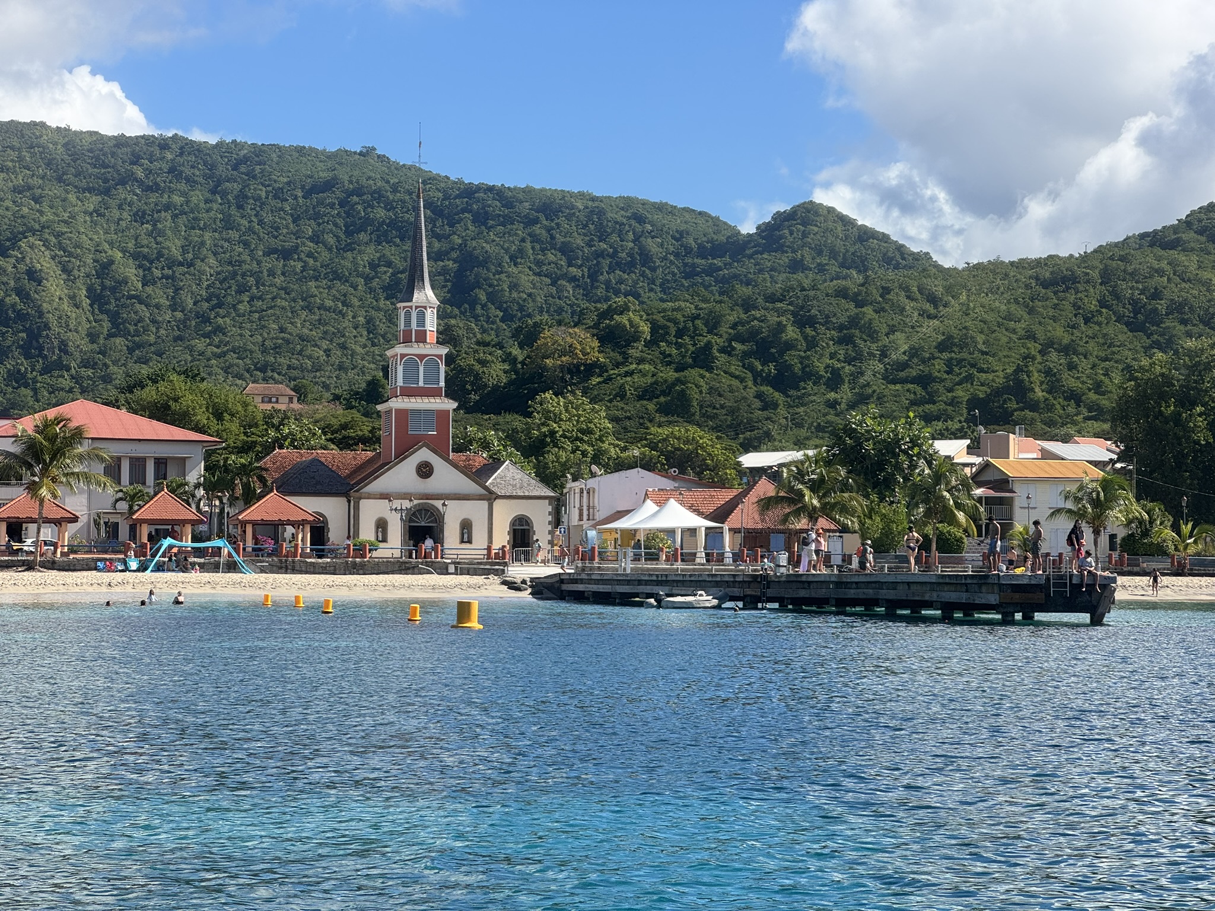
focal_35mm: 77
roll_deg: +0.8
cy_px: 456
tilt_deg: +3.7
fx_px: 2703
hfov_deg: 25.3
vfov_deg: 19.1
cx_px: 608
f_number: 2.8
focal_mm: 9
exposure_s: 1/803
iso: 25
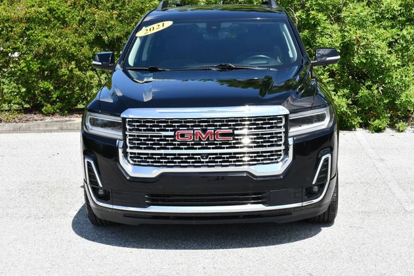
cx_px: 209
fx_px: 748
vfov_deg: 20.9
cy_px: 137
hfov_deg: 31.0
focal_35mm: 65
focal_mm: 32
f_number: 8
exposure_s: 1/250
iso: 180
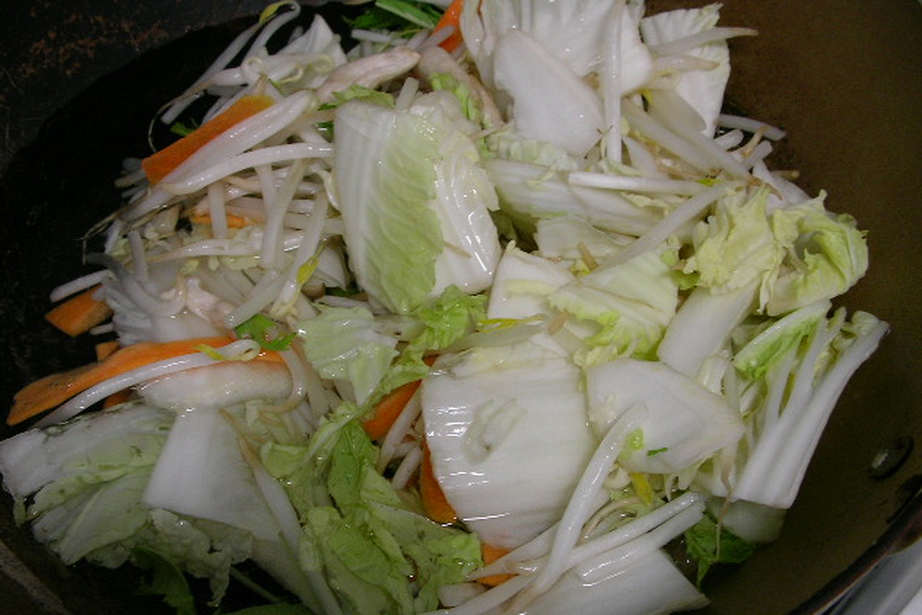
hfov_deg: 48.4
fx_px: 1025
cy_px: 324
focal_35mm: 40
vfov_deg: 33.4
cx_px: 457
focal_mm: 5.8
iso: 100
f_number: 3.5
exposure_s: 1/19.1
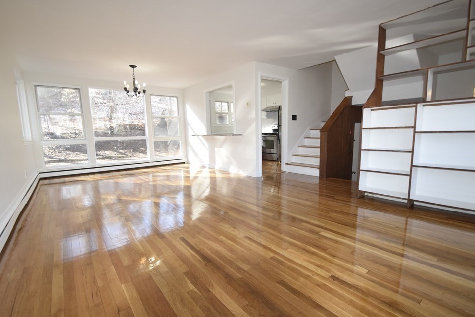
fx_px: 211
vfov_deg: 73.7
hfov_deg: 96.7
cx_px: 235
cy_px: 163
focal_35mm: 16
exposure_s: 1/125
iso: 640
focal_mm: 10
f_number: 5.6
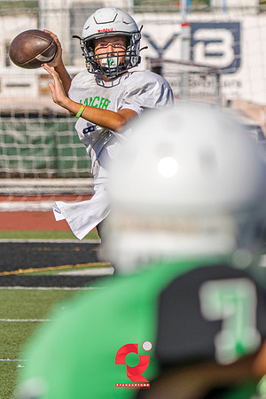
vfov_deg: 2.8
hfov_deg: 1.9
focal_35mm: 733
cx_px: 79
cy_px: 73
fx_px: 8125
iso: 125
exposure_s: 1/1600
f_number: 7.1
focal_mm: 295
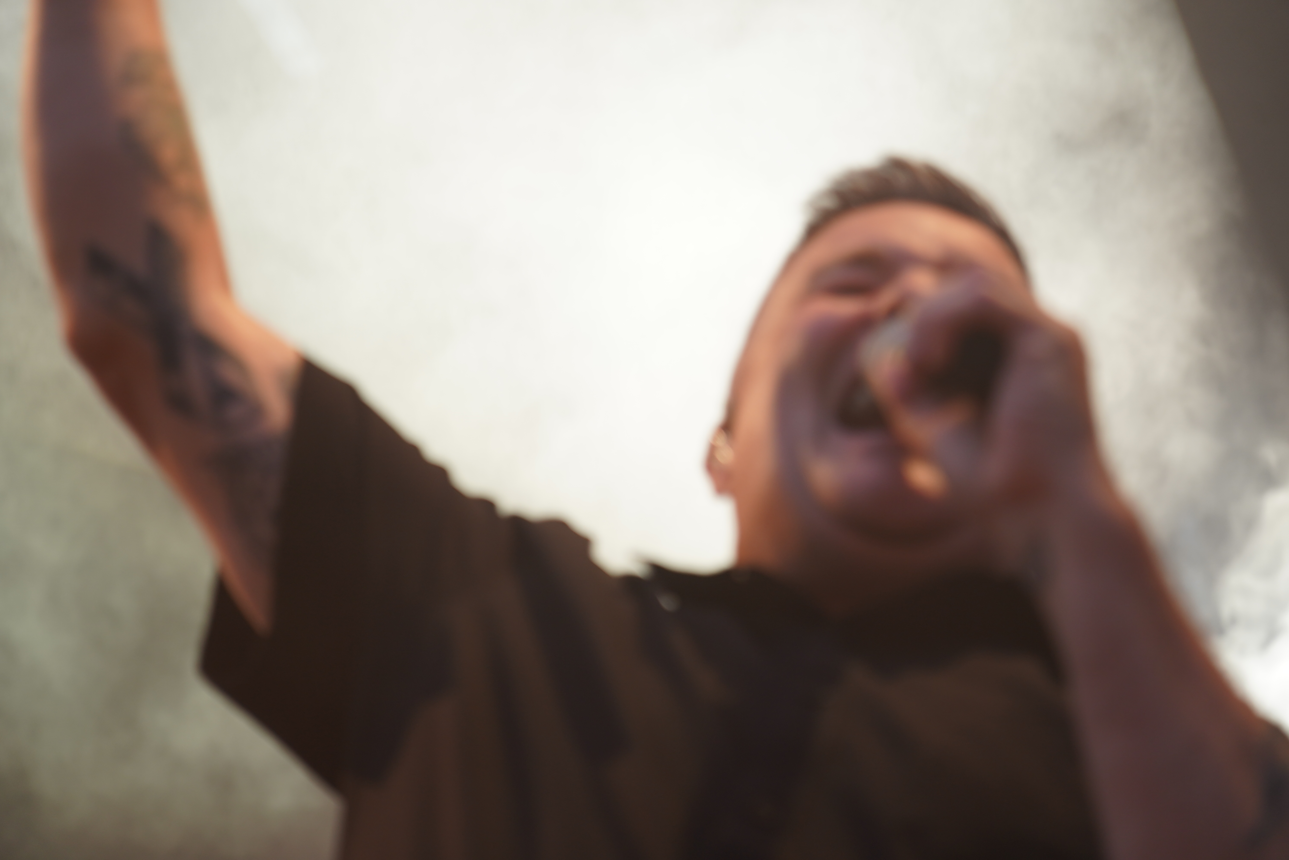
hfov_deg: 19.5
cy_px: 430
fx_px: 3759
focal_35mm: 105
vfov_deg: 13.0
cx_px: 644
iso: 400
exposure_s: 1/80
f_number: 4
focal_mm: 105
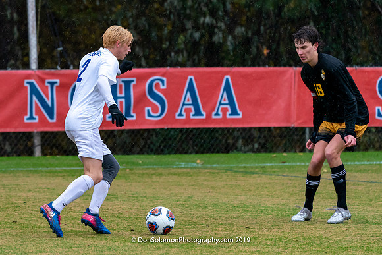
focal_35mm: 357
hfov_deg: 5.8
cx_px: 103
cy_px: 155
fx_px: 3786
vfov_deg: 3.9
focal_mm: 244
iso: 3200
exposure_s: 1/1000
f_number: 5.6
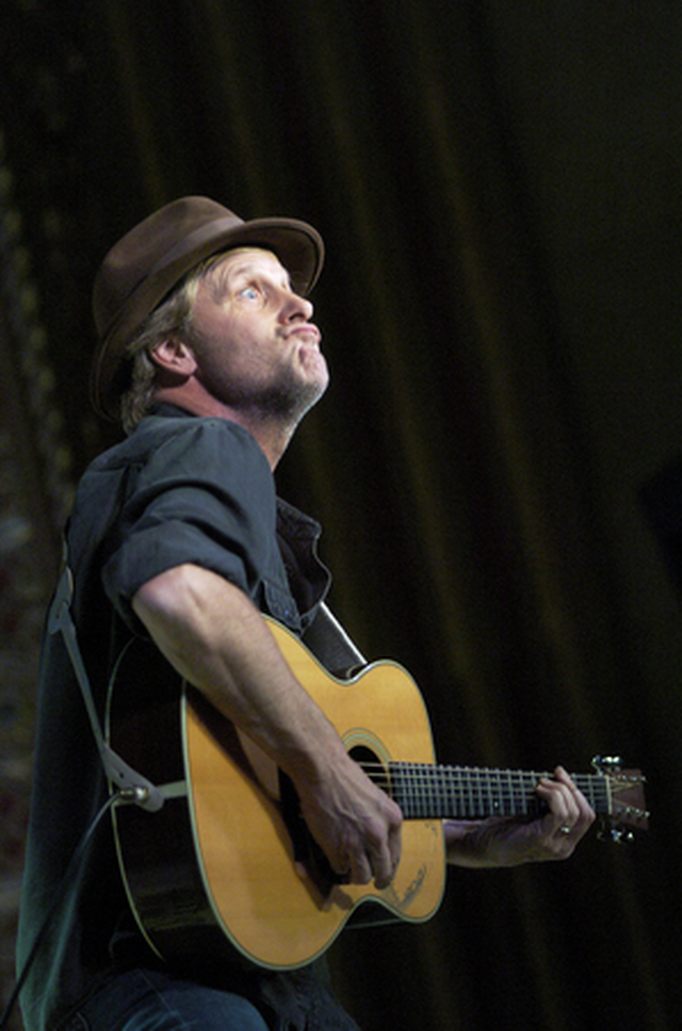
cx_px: 341
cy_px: 516
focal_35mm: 180
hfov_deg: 7.6
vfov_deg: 11.4
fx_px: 5142
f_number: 2.8
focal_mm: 120
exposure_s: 1/125
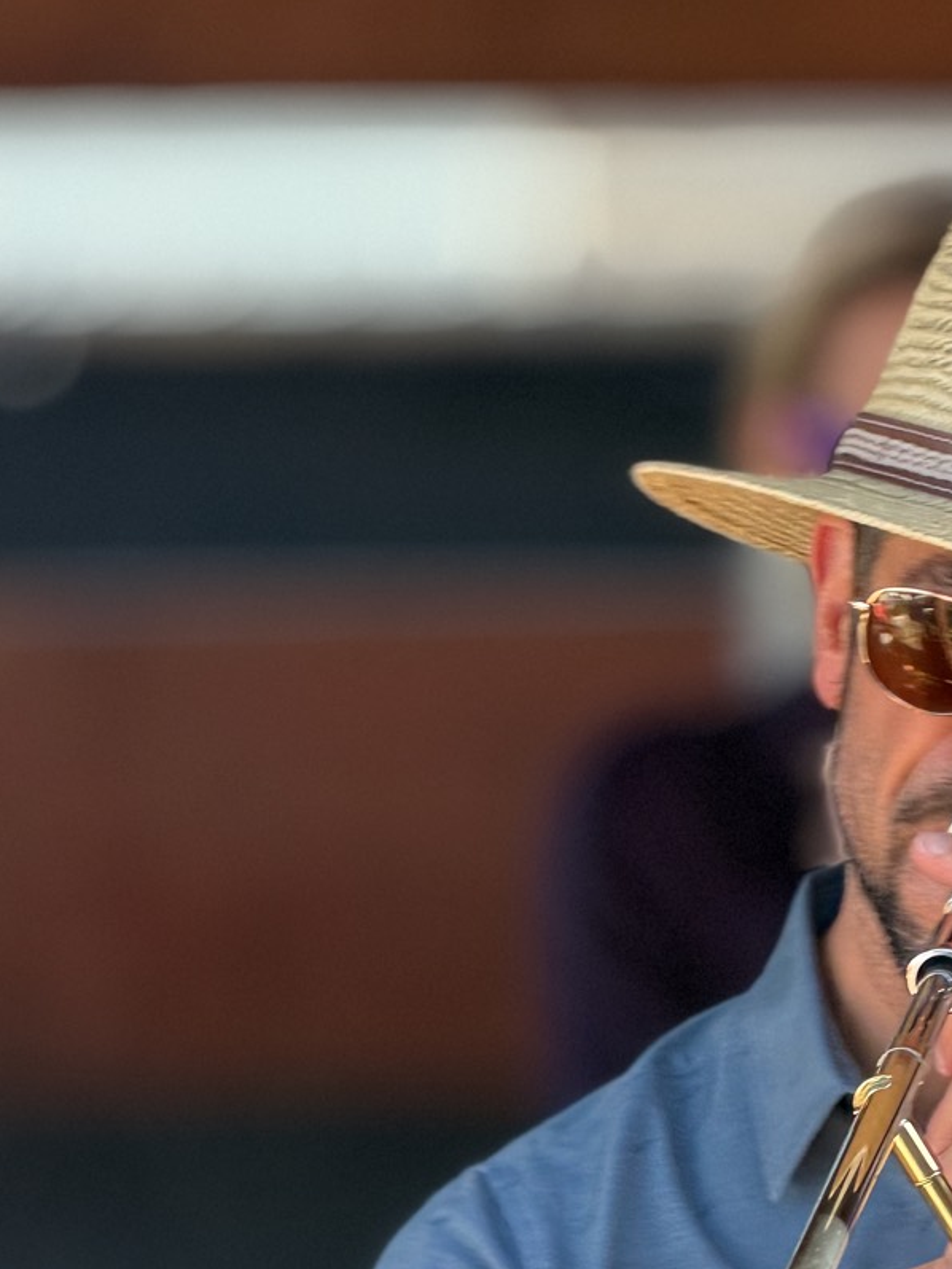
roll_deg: +2.2
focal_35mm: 251
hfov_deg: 5.9
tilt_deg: -4.7
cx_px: 979
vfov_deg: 7.9
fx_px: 9201
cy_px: 1181
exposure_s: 1/120
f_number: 2.8
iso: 100
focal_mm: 16.89
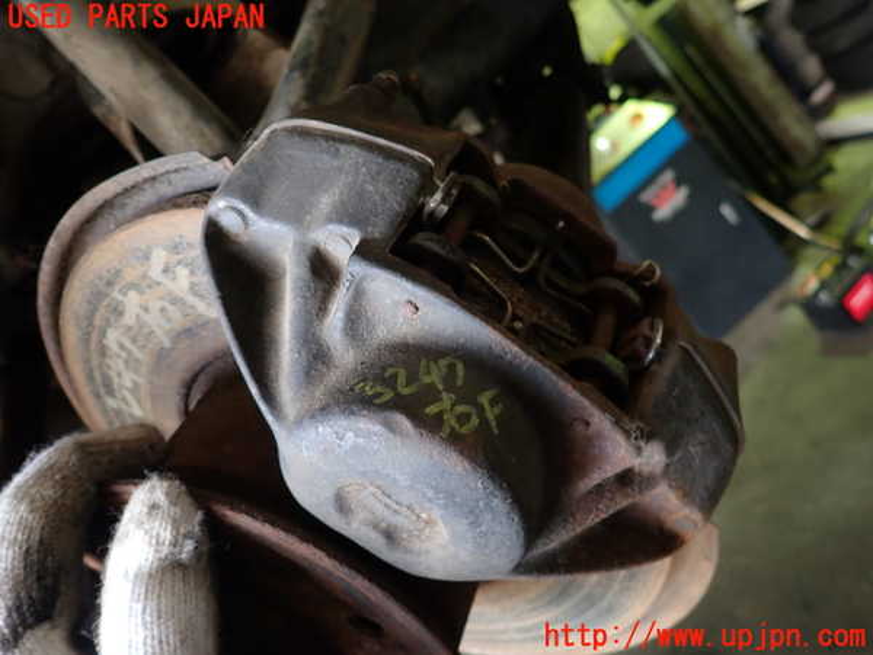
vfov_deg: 54.9
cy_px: 328
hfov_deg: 69.4
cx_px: 436
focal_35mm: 25
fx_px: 630
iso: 200
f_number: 2
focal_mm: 4.5
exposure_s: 1/30
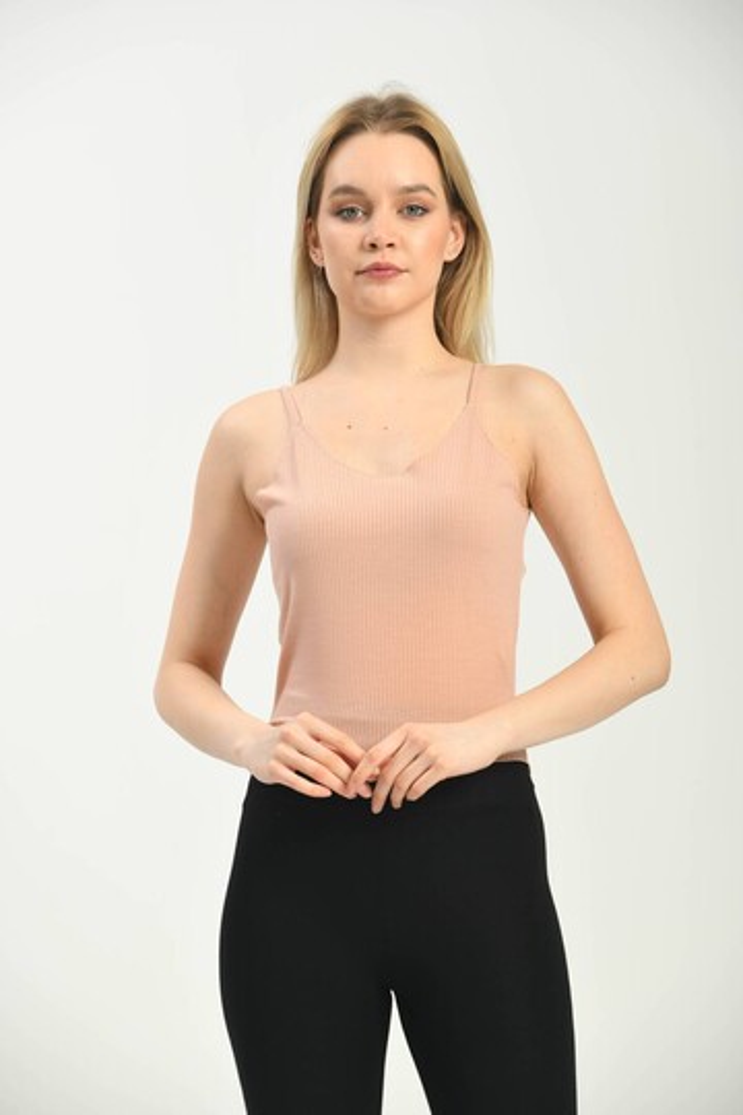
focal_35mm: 140
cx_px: 372
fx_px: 4334
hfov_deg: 9.8
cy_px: 558
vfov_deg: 14.7
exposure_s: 1/160
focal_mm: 140
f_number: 6.3
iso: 100
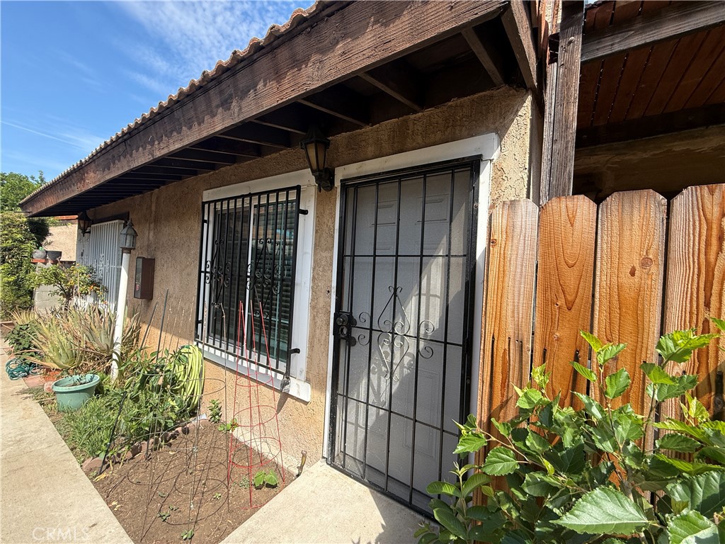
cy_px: 272
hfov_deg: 102.1
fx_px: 293
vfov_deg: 85.7
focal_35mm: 14
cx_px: 362
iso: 50
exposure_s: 1/638
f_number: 2.2
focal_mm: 2.22
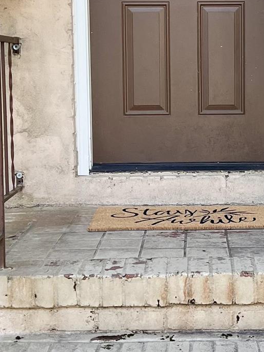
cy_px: 118
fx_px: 895
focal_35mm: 88
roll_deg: +0.1
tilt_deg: -4.0
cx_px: 197
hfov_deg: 16.7
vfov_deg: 22.2
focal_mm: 5.7
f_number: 1.5
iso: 50
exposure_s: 1/482
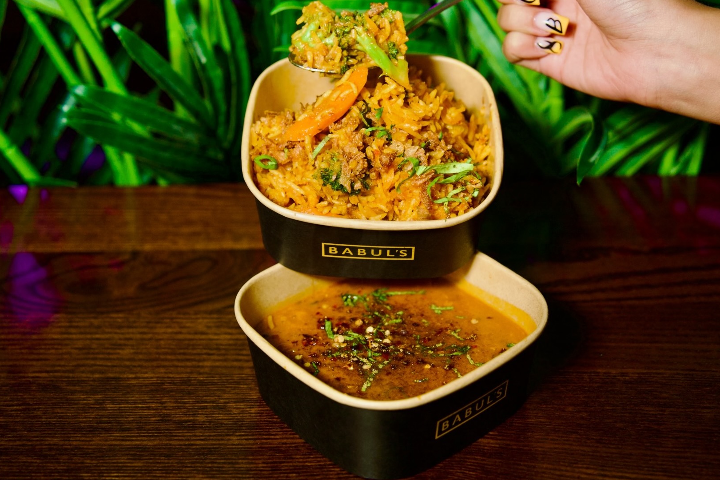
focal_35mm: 49
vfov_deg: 27.5
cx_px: 381
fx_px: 980
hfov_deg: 40.3
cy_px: 236
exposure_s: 1/250
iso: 2000
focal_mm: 46
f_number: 4
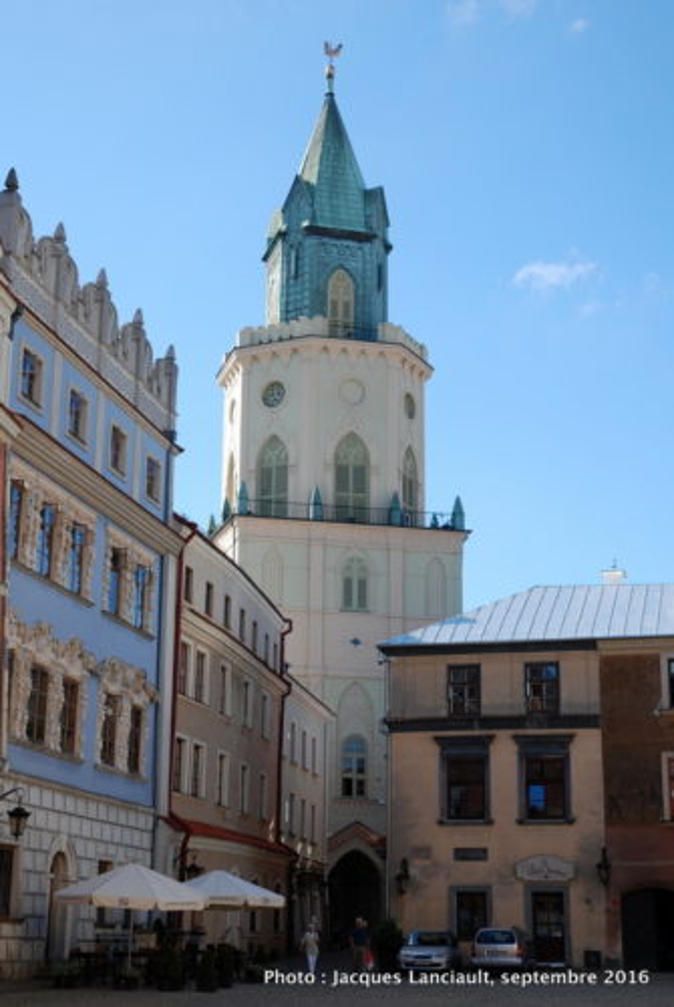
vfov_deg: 37.8
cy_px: 504
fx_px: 1469
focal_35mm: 52
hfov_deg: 25.8
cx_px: 337
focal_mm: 35
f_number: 7.1
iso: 100
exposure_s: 1/200
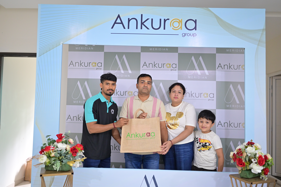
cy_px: 94
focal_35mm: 35
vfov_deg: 37.8
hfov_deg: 54.5
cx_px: 140
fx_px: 273
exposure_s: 1/125
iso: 2000
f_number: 1.8
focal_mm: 35
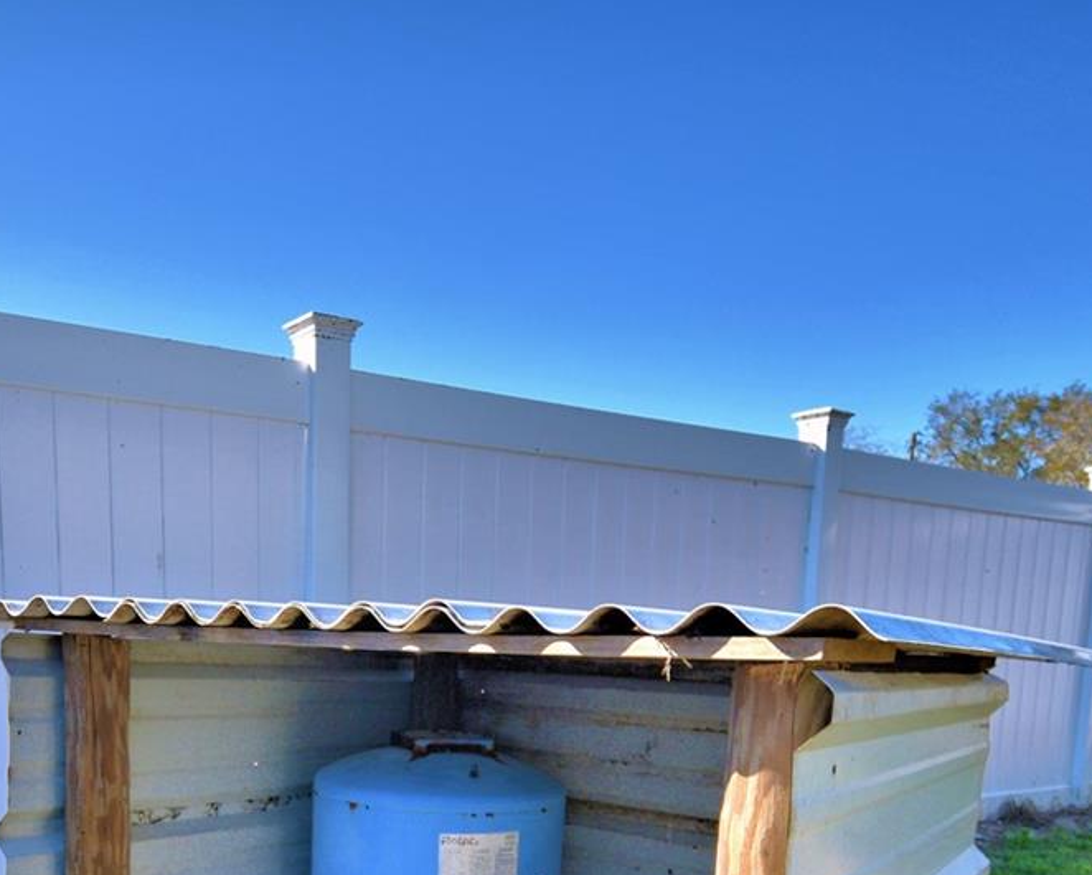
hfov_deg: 52.0
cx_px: 376
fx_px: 1099
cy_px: 849
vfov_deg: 39.0
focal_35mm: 34
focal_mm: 10
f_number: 4.5
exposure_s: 1/640
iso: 100
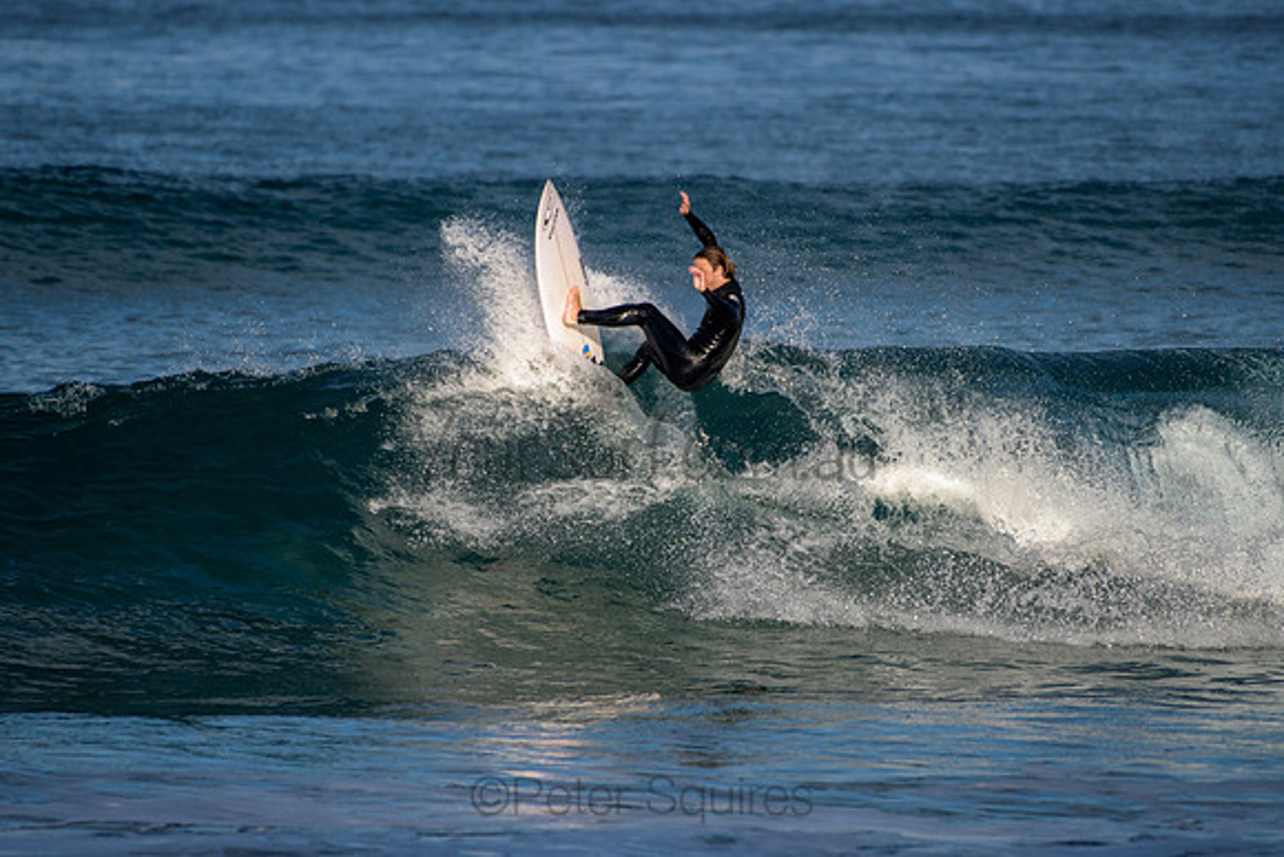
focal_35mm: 613
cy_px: 417
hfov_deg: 3.4
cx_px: 659
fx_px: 21878
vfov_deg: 2.2
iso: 140
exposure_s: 1/2000
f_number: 5.6
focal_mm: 500
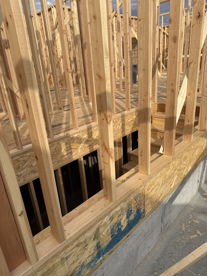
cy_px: 138
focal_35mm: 24
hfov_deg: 56.8
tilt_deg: -20.2
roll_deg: +3.6
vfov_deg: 71.6
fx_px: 191
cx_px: 104
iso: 80
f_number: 1.78
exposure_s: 1/4673
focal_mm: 6.76
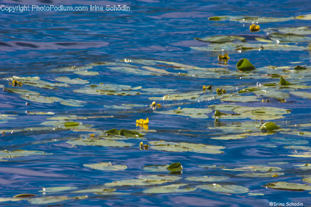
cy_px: 104
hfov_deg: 3.4
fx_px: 5186
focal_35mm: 600
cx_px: 156
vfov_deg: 2.3
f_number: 40
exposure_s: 1/30
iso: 100
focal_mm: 600
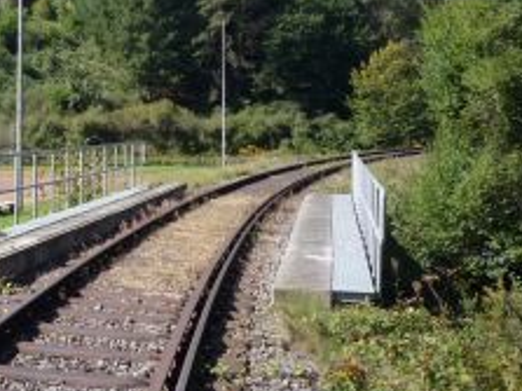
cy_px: 136
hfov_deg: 27.5
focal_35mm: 69
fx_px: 1040
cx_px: 87
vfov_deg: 21.2
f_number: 4
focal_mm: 5.2
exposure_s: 1/400
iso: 100
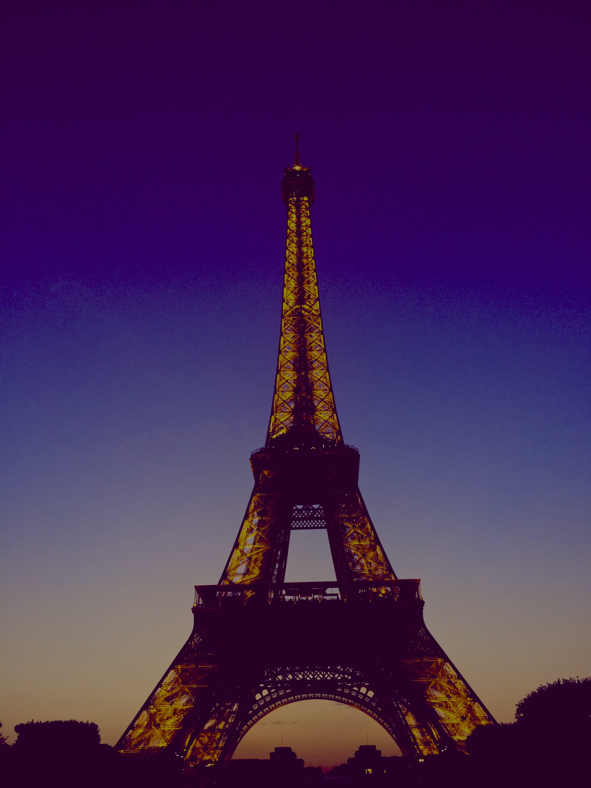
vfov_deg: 61.7
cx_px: 296
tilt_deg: +30.1
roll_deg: +2.5
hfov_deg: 48.2
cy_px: 394
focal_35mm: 29
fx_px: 660
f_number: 2.2
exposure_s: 1/30
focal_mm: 4.15
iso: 100
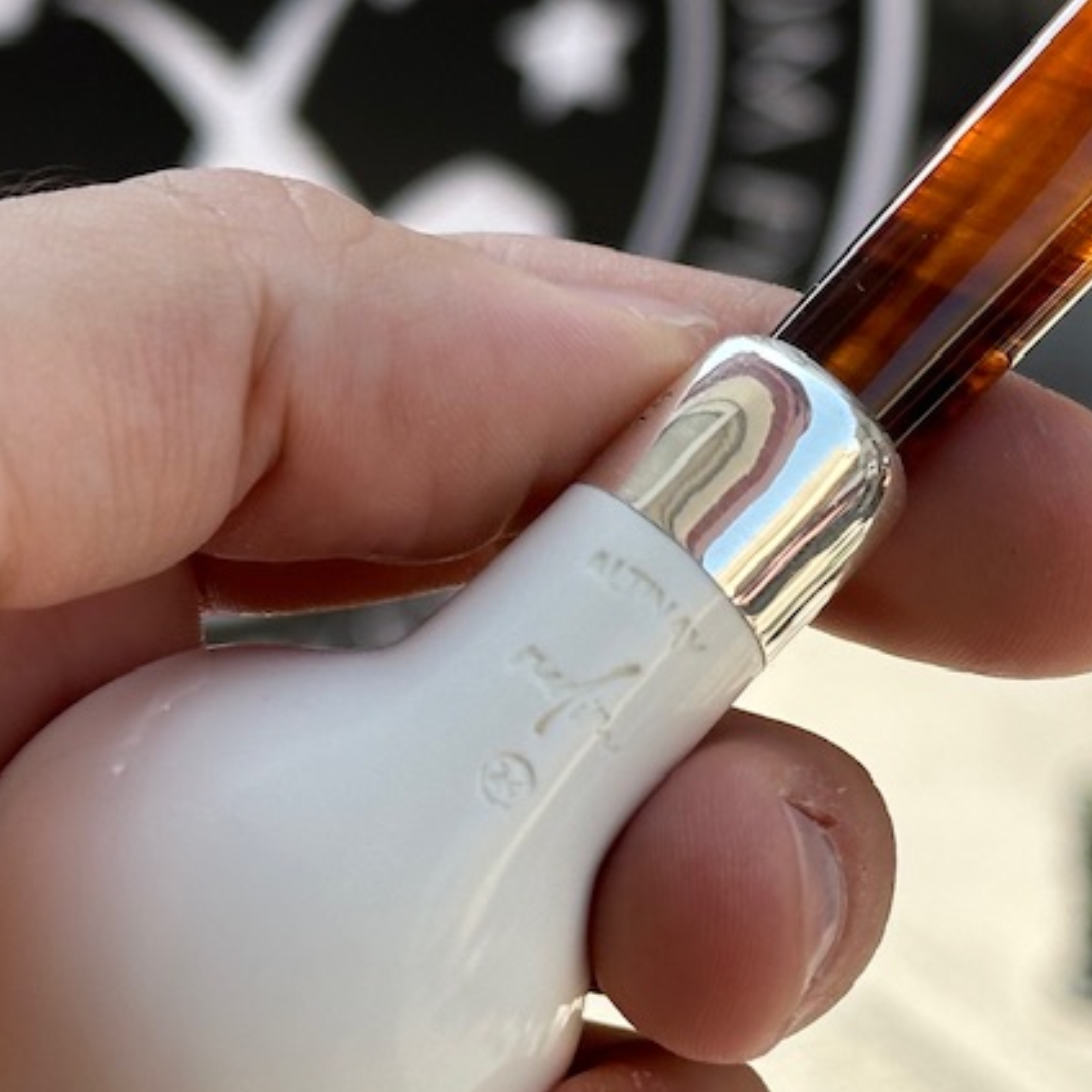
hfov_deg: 13.6
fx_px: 4568
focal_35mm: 128
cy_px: 451
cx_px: 858
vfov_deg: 13.6
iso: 64
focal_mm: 6.86
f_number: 1.78
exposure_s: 1/1227
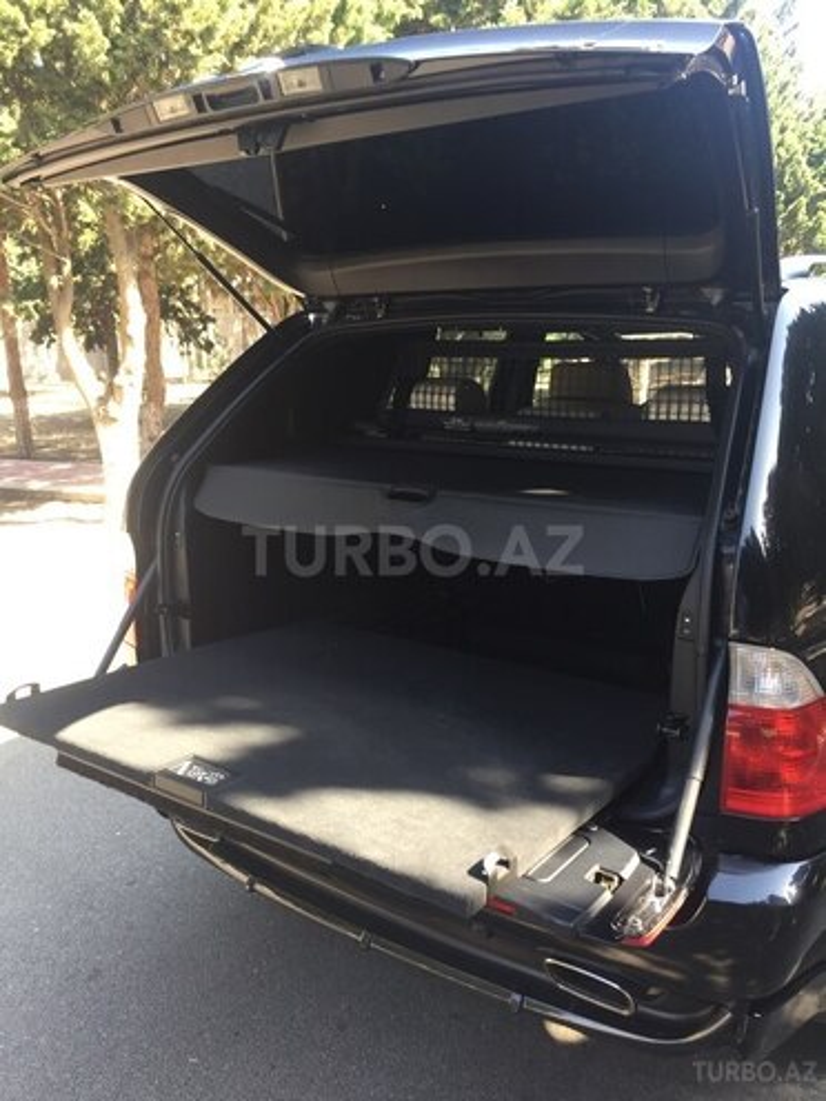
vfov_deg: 61.7
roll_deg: +1.9
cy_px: 550
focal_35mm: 29
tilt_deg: -13.7
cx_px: 413
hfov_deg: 48.2
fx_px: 923
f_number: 2.2
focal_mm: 4.15
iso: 32
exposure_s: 1/100
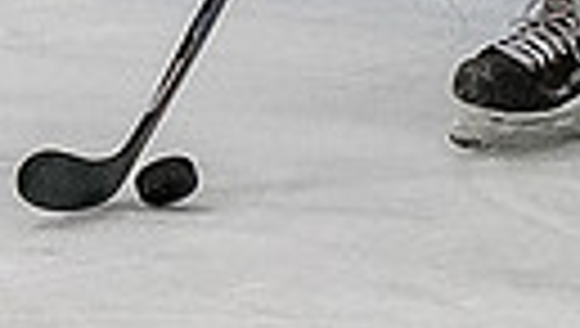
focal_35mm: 1067
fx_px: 16434
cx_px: 653
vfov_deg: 1.1
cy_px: -465
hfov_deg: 2.0
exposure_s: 1/800
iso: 2800
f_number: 4
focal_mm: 70
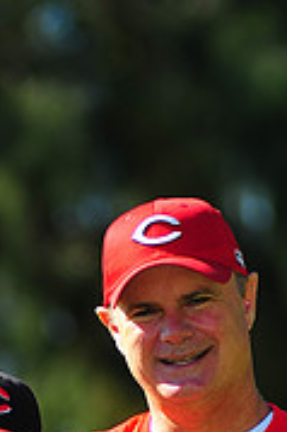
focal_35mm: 583
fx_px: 6985
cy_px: 661
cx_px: 72
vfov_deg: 3.5
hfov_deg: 2.4
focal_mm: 180
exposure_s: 1/1250
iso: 200
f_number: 3.5
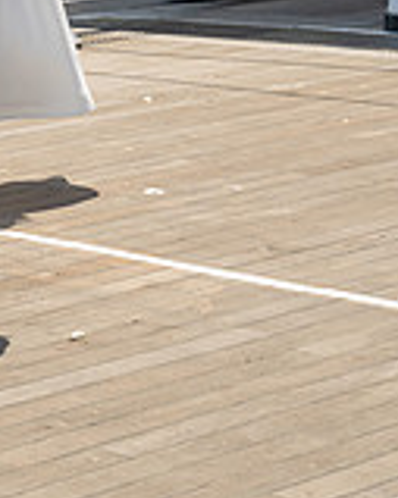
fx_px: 2373
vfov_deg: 11.9
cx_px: -583
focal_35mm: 161
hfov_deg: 8.7
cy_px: 41
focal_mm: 40
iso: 200
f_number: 9
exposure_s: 1/200
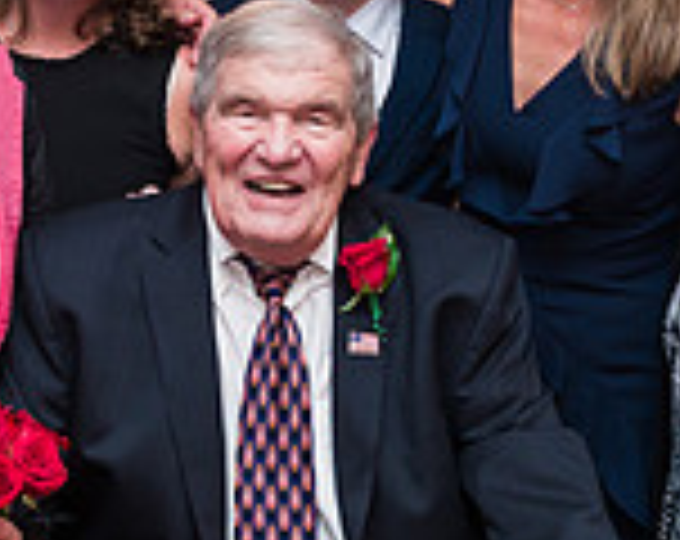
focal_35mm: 94
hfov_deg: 20.4
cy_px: 171
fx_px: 1887
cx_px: 275
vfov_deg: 16.3
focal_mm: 26
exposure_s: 1/200
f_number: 4
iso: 1000
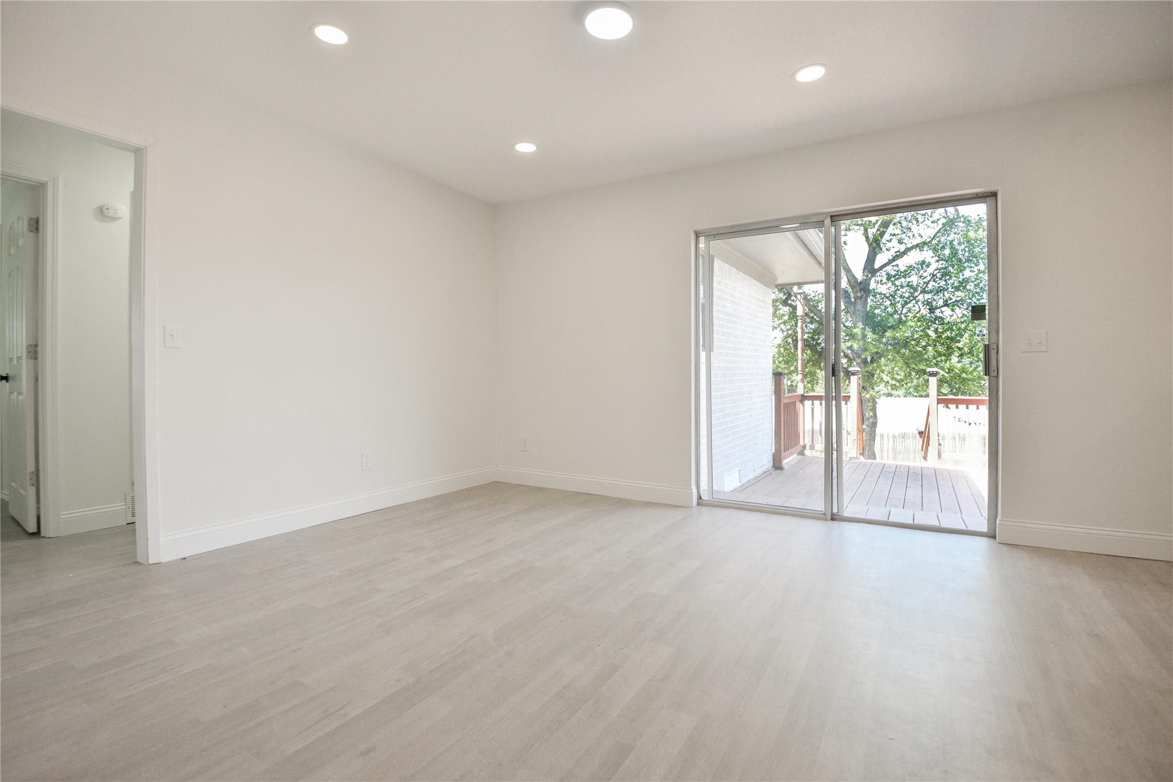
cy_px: 391
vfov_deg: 73.8
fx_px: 521
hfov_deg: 96.7
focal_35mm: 16
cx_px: 586
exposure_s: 1/750
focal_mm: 16
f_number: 4
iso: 1250
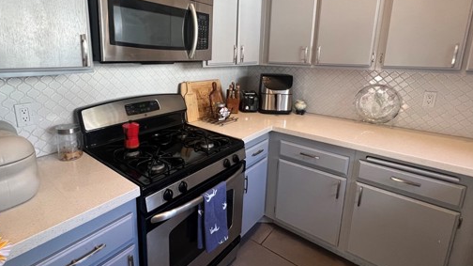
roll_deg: -0.6
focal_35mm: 18
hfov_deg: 92.3
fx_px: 226
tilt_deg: -12.6
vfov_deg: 60.4
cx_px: 211
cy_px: 106
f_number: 1.8
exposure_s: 1/60
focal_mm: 1.57
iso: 250
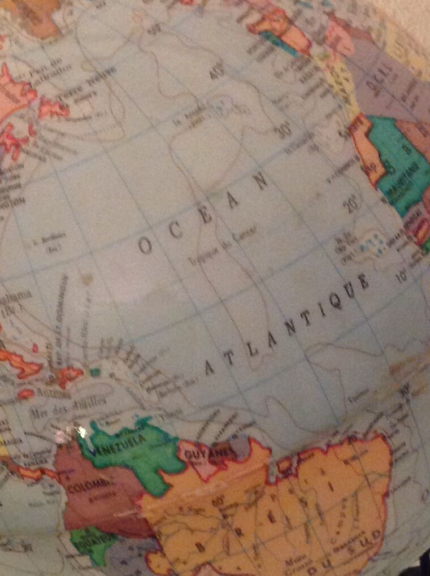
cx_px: 258
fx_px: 1478
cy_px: 454
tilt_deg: -46.5
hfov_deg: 16.5
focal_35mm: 89
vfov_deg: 21.8
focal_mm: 4.28
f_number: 2.4
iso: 320
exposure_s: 1/17
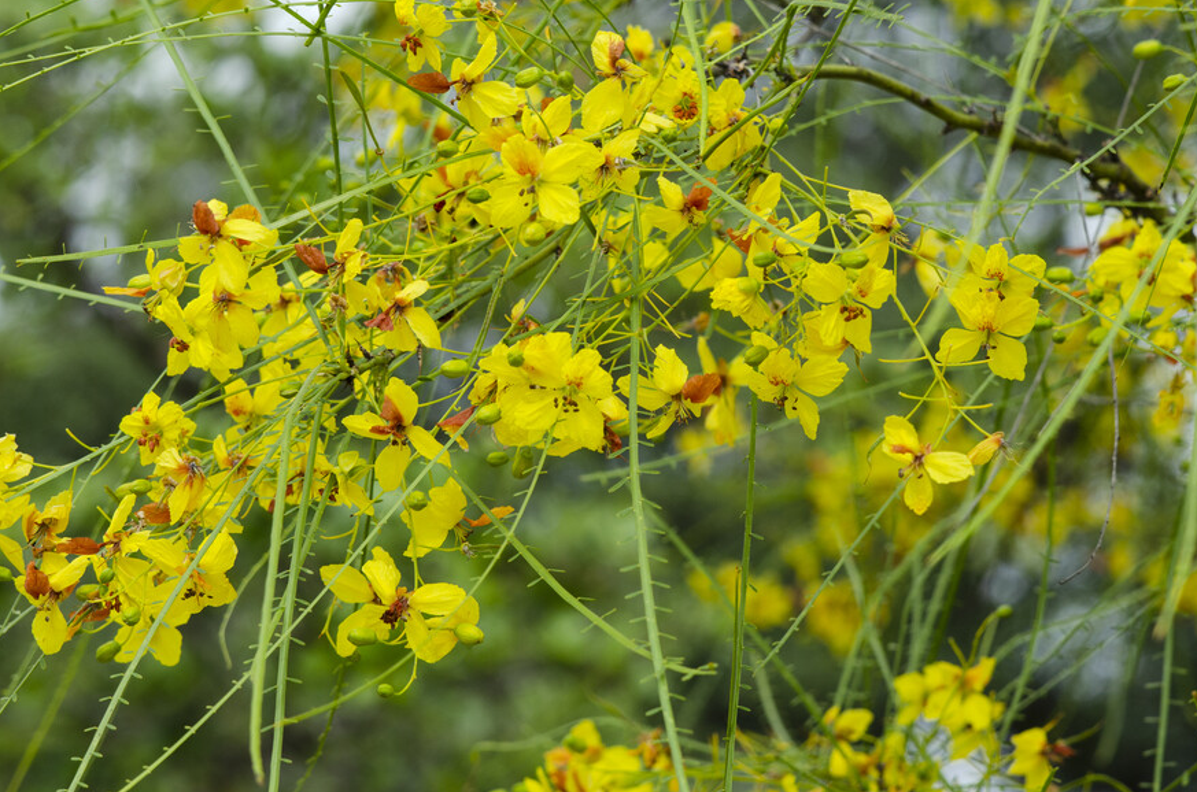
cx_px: 558
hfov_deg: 13.8
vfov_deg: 9.1
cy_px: 359
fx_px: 4963
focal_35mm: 150
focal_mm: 85
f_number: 7.1
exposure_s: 1/400
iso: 200
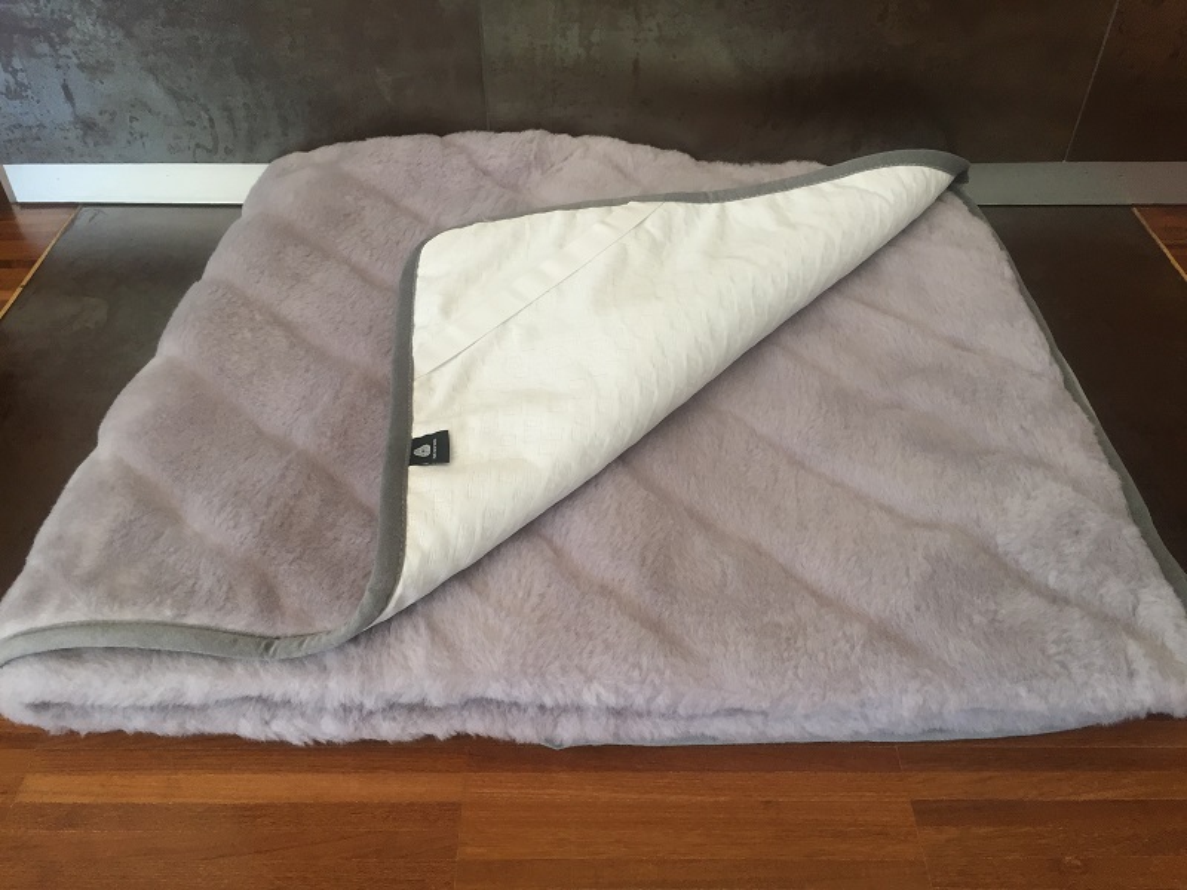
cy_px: 445
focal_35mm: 29
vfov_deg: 48.2
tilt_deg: -42.4
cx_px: 594
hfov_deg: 61.7
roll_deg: +0.2
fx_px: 994
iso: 40
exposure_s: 1/33
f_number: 2.2
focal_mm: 4.15
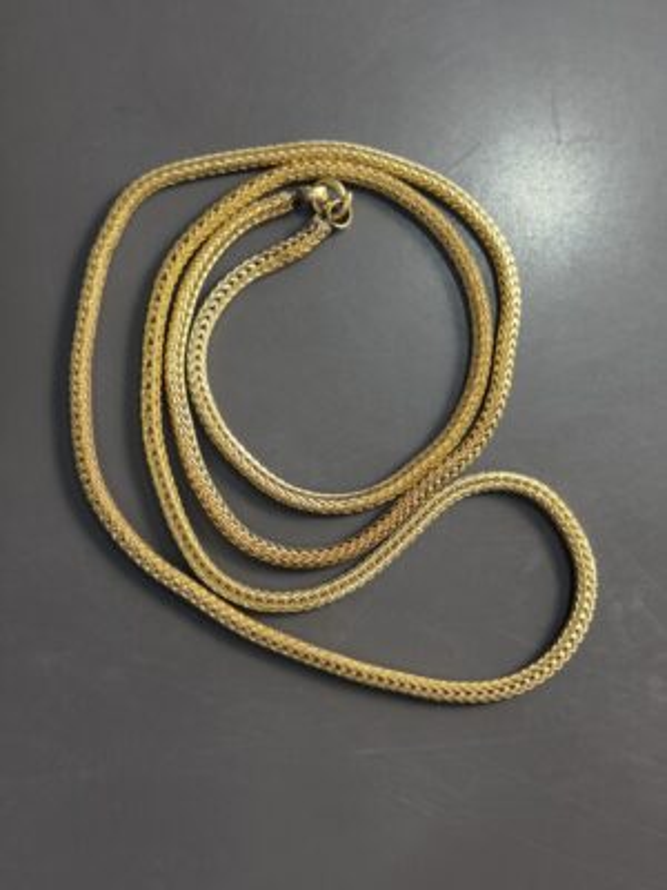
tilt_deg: -79.5
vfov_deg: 39.7
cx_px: 334
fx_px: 1233
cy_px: 445
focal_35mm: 48
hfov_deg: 30.3
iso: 64
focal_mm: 6.76
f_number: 1.78
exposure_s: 1/50
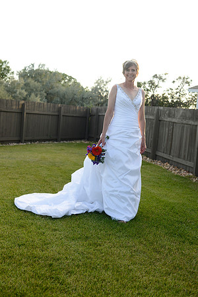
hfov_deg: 27.0
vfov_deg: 39.6
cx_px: 99
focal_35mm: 50
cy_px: 148
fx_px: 412
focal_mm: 50
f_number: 4.5
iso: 400
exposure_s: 1/400
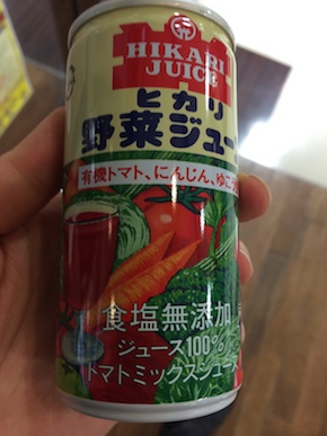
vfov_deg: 58.4
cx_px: 168
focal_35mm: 31
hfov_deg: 45.4
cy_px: 213
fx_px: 391
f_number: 2.2
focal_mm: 4.12
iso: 125
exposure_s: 1/30
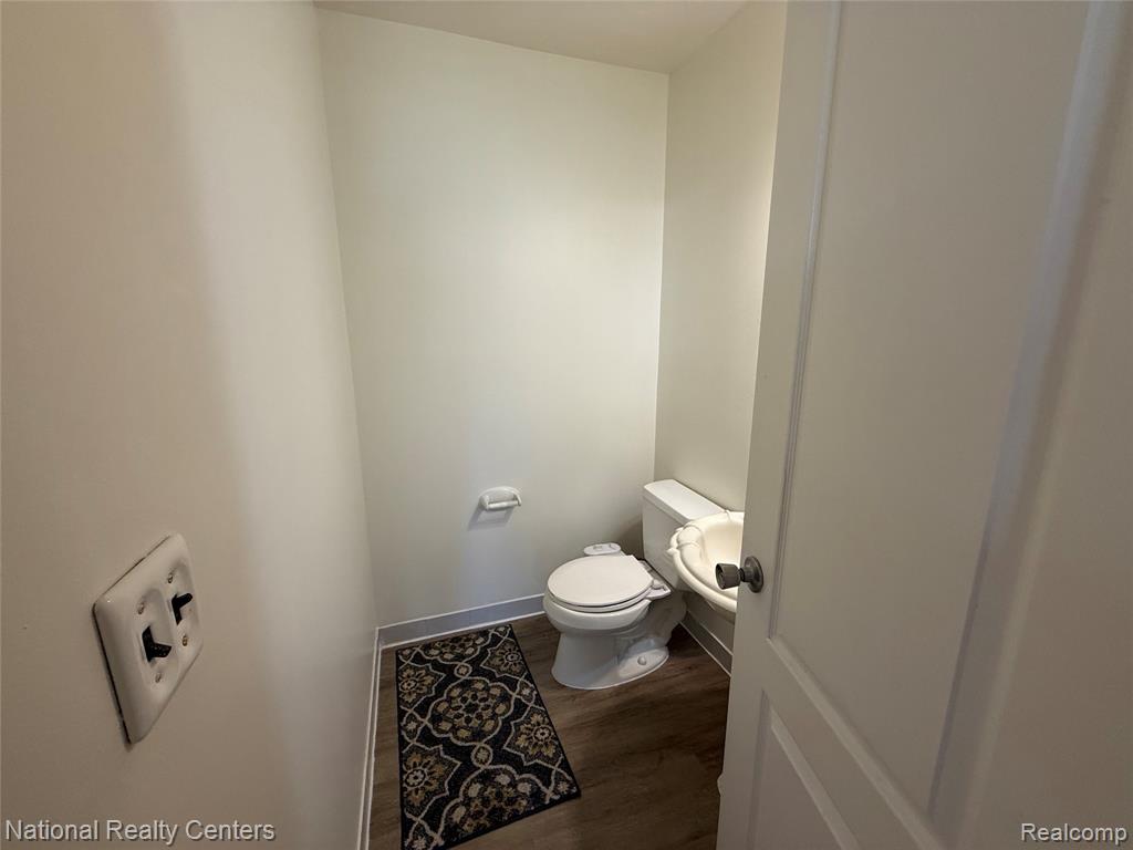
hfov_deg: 102.1
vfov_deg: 85.7
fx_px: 458
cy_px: 425
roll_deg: -0.5
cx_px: 566
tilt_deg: -11.6
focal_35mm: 14
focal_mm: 2.22
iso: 200
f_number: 2.2
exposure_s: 1/120
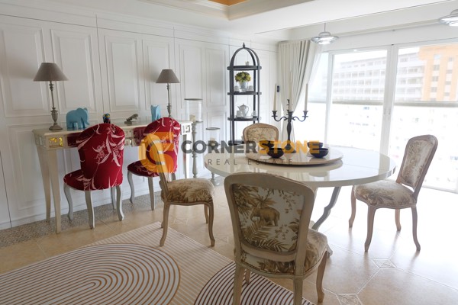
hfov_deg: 73.7
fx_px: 305
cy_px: 152
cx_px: 229
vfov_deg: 53.1
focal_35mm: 24
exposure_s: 1/30
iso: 200
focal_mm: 16
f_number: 3.5
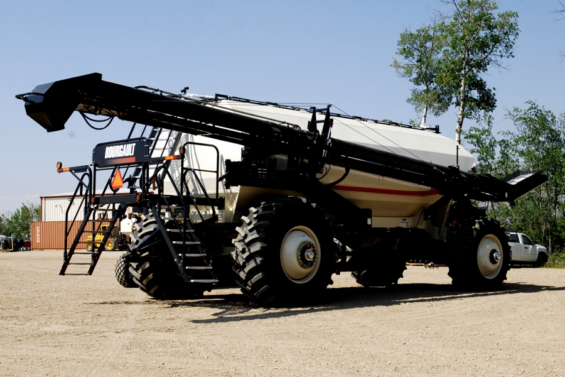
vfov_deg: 25.8
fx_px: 824
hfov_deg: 37.9
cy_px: 188
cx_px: 282
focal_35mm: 52
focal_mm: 35
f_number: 9
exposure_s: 1/320
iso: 200
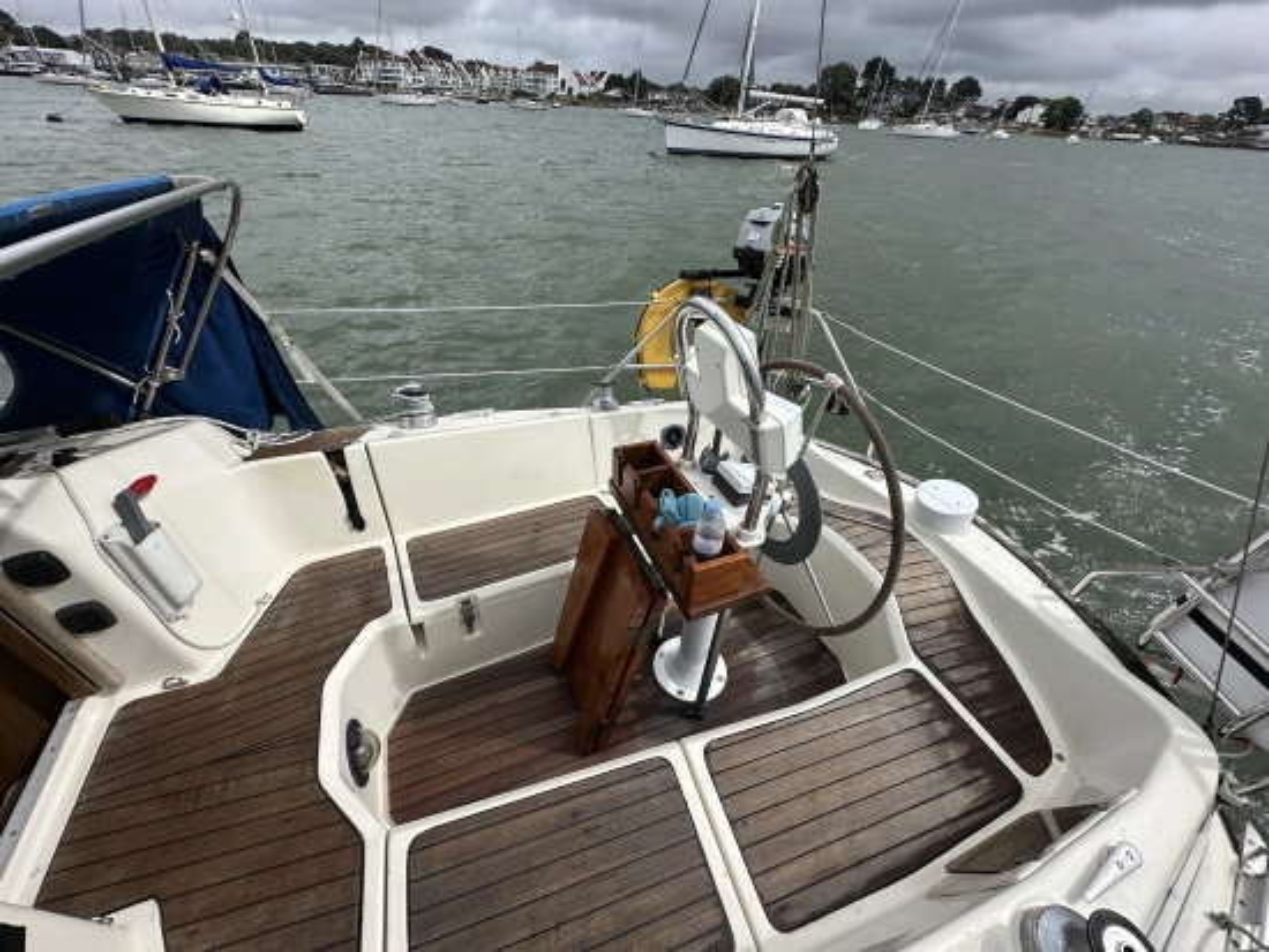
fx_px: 513
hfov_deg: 102.0
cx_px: 634
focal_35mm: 14
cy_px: 476
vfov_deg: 85.7
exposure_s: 1/2564
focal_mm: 2.22
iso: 50
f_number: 2.2
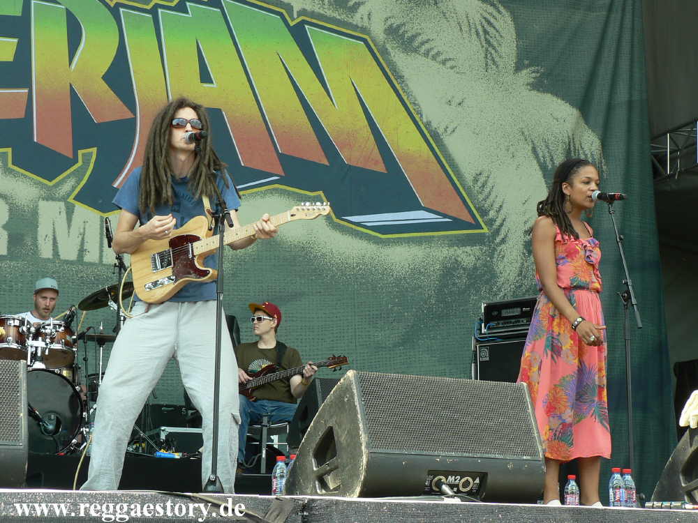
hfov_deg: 24.4
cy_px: 262
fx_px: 1613
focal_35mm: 80
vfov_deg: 18.4
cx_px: 349
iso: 64
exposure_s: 1/100
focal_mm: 13.7
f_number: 4
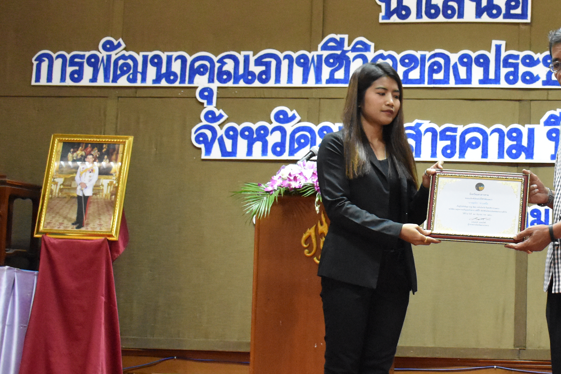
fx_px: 1075
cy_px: 173
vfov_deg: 19.7
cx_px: 488
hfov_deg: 28.3
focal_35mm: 69
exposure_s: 1/60
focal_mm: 22
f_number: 3.5
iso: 5000
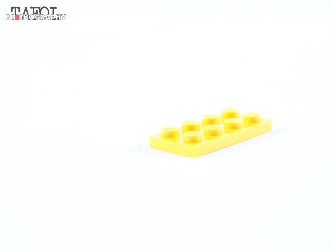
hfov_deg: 18.7
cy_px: 124
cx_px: 166
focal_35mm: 105
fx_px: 1007
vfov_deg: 14.1
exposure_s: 1/60
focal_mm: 17.5
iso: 400
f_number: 3.6
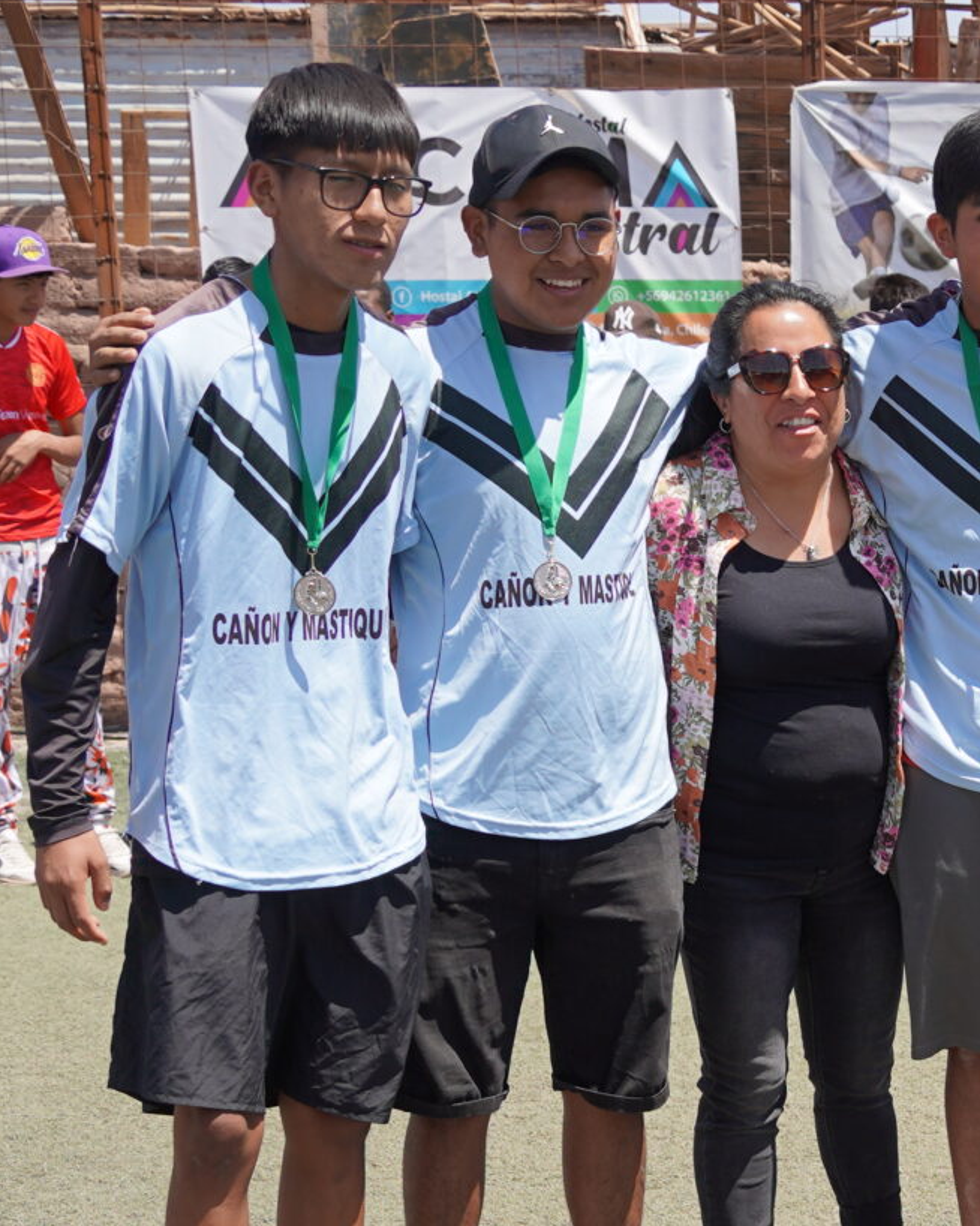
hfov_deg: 15.5
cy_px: 1054
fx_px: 3409
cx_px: 1317
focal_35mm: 94
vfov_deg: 20.1
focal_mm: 32
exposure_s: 1/640
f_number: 4.5
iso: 100
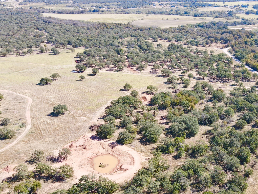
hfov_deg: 55.7
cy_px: 118
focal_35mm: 32
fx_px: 239
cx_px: 171
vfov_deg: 43.9
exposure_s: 1/250
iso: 100
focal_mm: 4.5
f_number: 2.8
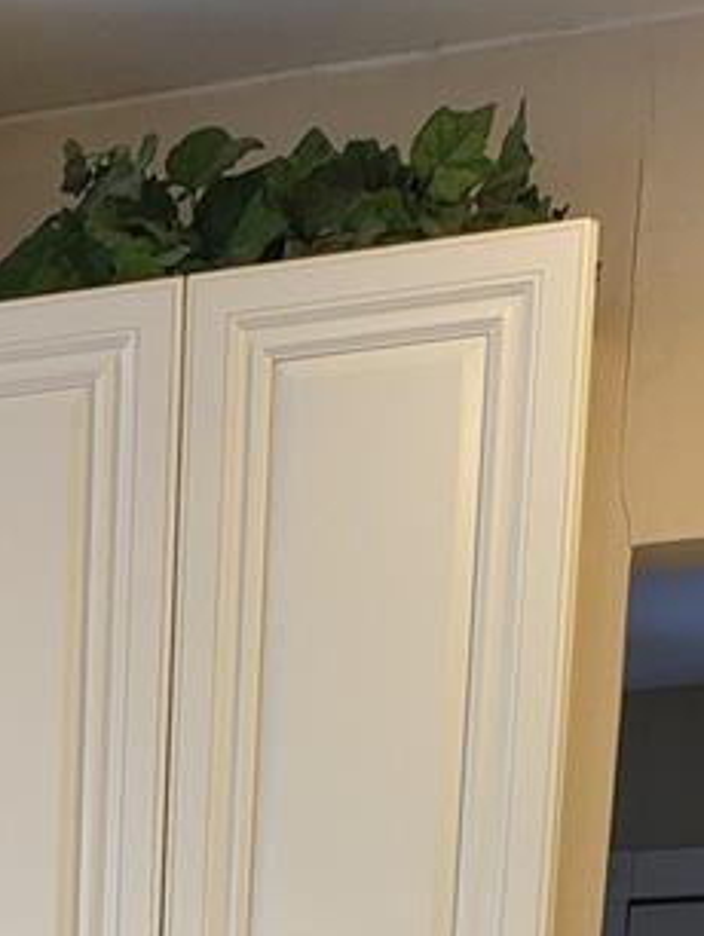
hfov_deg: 14.5
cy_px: 1799
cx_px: -392
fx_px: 2545
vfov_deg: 16.5
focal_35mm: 94
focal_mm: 5
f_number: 1.8
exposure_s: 1/120
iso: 200
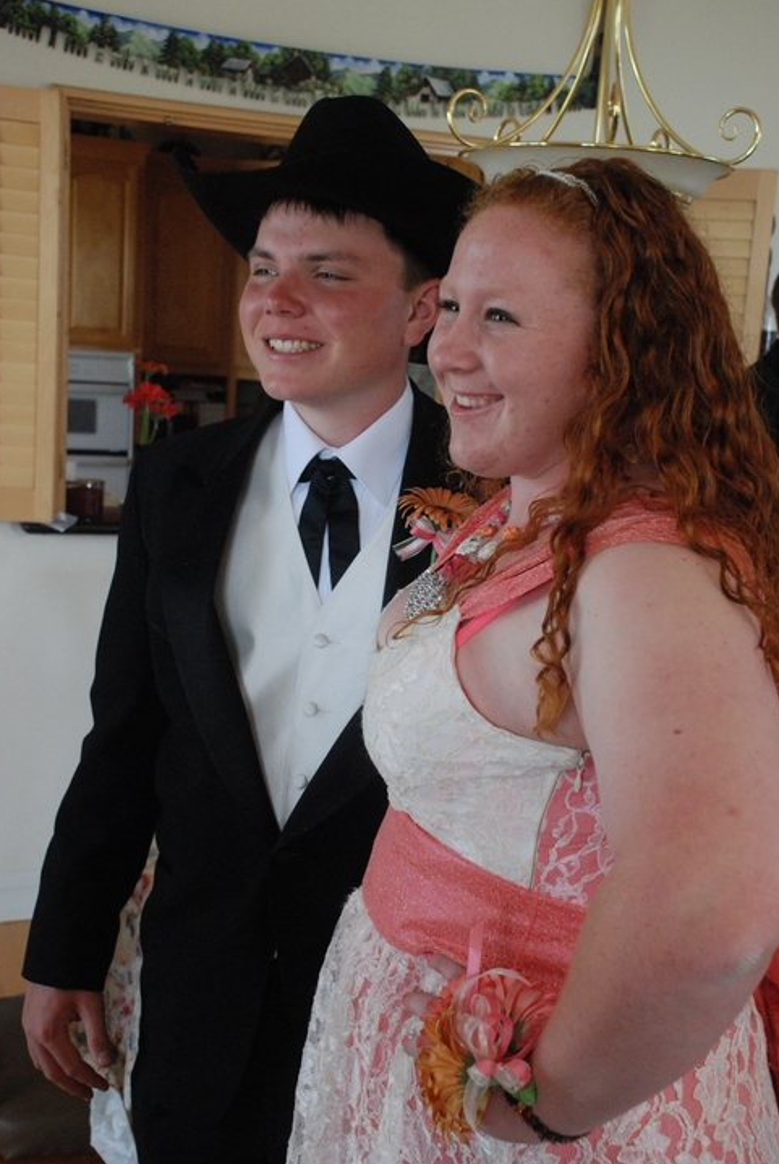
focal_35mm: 49
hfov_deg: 27.8
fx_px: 1571
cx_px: 387
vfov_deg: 40.7
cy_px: 578
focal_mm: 31
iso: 1600
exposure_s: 1/125
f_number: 5.6
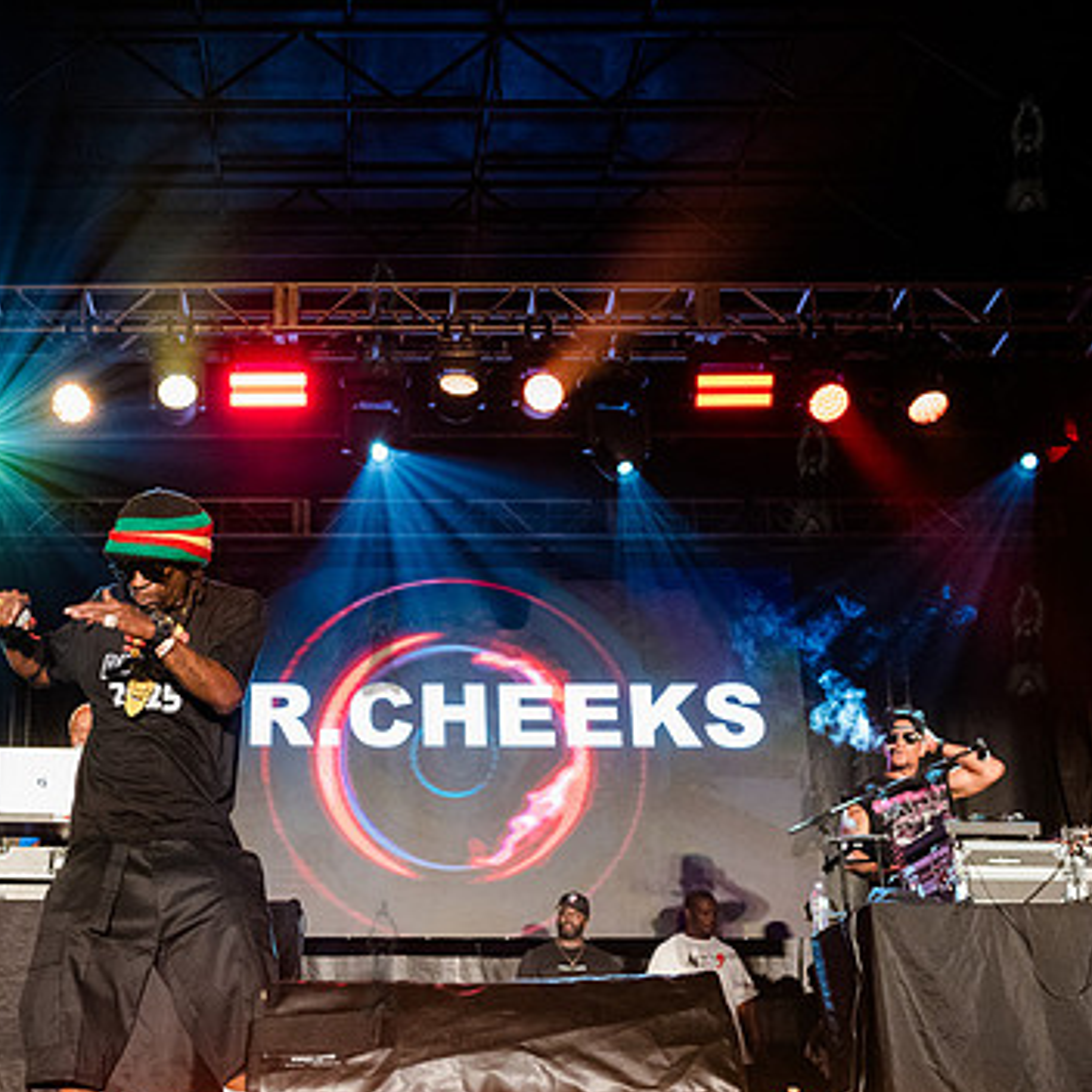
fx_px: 1677
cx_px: 311
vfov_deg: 36.0
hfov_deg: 35.5
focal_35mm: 47
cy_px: 636
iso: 5000
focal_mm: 31
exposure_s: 1/400
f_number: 4
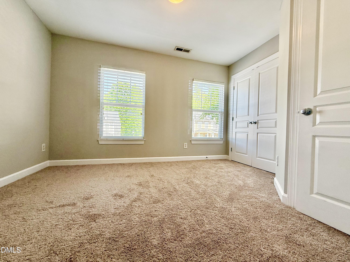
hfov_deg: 102.1
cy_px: 131
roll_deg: -2.0
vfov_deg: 85.7
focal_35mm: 14
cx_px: 175
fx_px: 142
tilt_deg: -1.2
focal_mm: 2.22
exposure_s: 1/120
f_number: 2.2
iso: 64
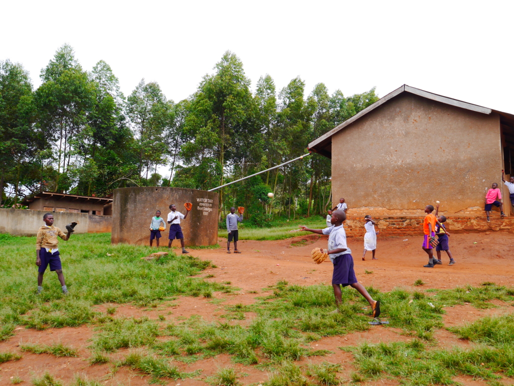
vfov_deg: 46.8
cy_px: 193
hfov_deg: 59.9
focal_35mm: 30
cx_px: 257
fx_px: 446
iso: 160
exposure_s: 1/250
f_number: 5.6
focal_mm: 15
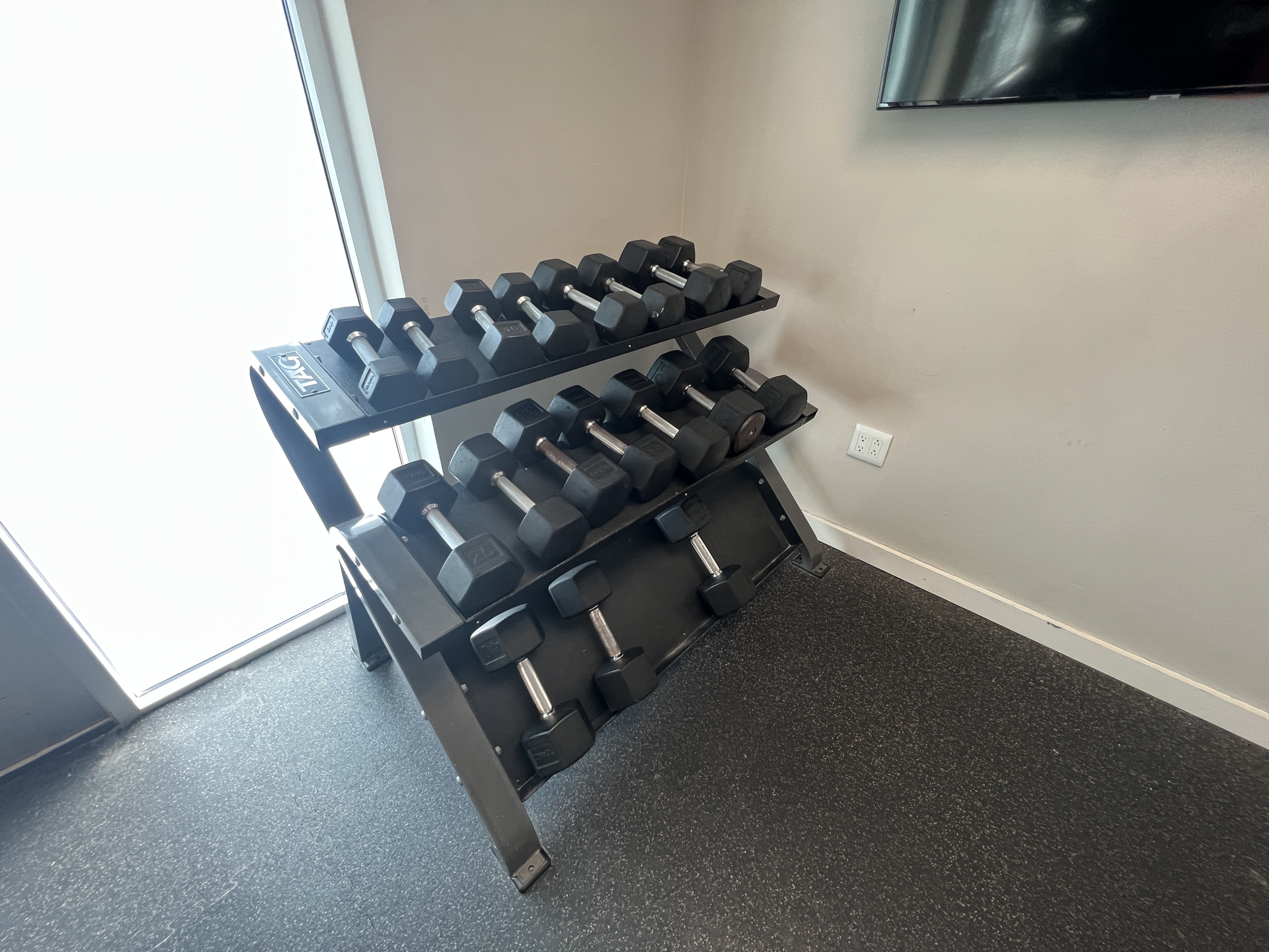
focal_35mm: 13
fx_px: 477
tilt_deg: -32.0
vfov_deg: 89.9
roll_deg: +1.0
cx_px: 634
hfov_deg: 106.2
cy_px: 476
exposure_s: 1/128
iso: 250
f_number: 1.8
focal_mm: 1.57
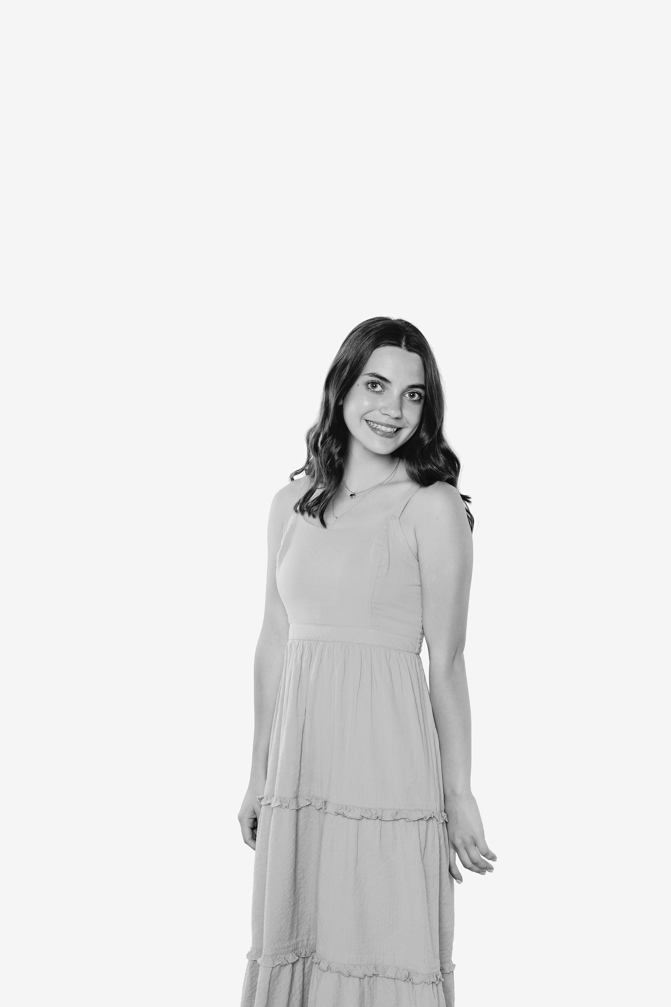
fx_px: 1398
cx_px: 336
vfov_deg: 39.6
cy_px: 504
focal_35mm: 50
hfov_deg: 27.0
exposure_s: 1/200
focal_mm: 50
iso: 320
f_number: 8
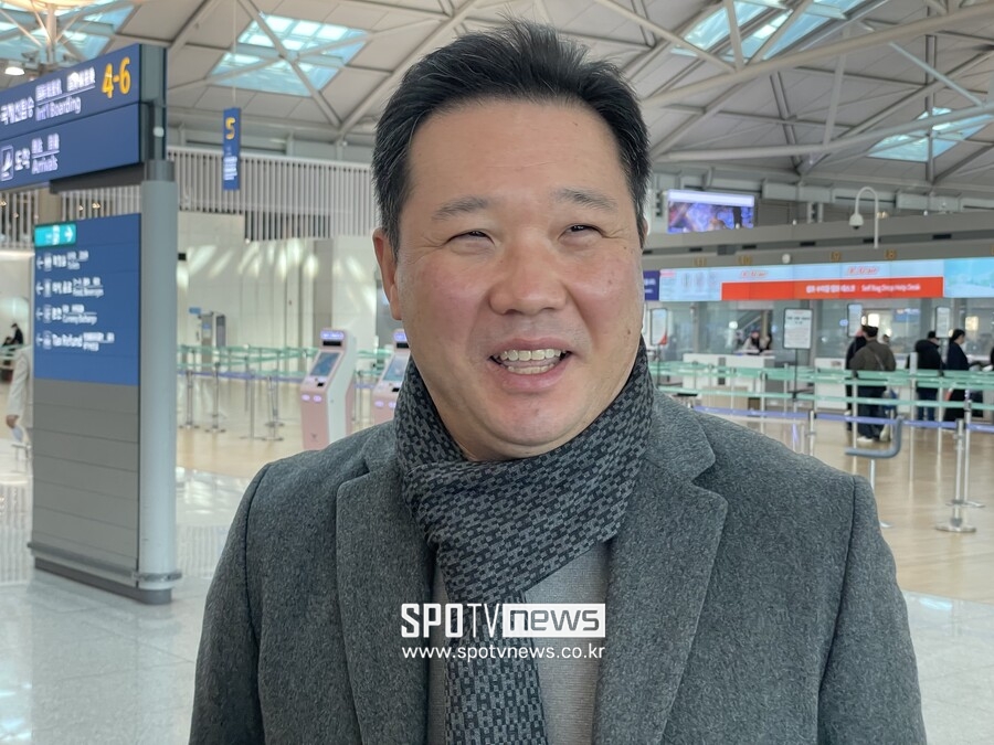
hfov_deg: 36.8
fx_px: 1493
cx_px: 497
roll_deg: -0.9
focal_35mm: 52
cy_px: 372
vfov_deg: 28.0
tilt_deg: -0.6
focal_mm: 6
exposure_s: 1/120
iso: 200
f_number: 2
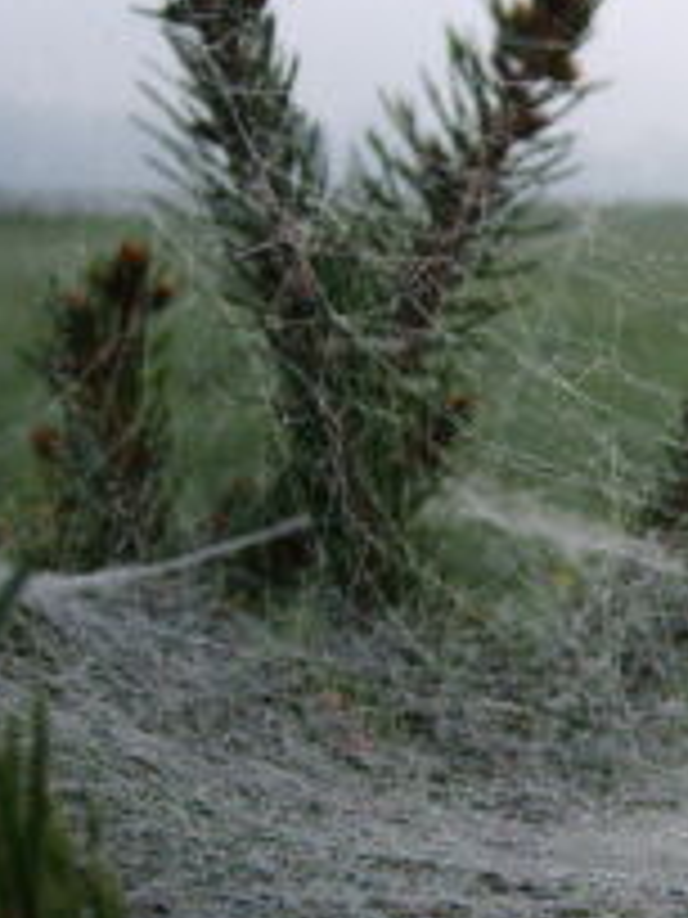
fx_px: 2306
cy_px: 650
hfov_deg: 16.5
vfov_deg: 22.4
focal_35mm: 87
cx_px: 724
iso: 50
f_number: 2.8
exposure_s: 1/500
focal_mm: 5.8
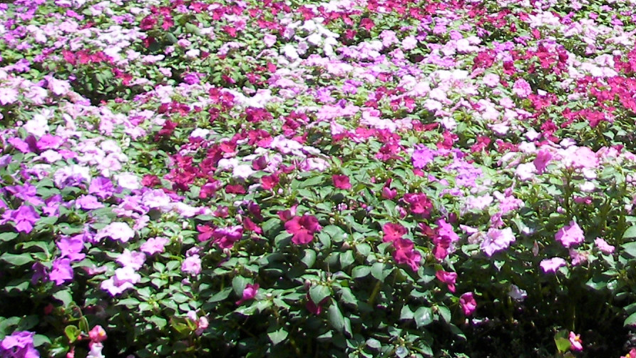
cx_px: 661
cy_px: -176
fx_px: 1518
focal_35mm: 90
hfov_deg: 22.6
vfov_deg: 12.8
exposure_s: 1/640
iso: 64
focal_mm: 6
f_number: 2.8
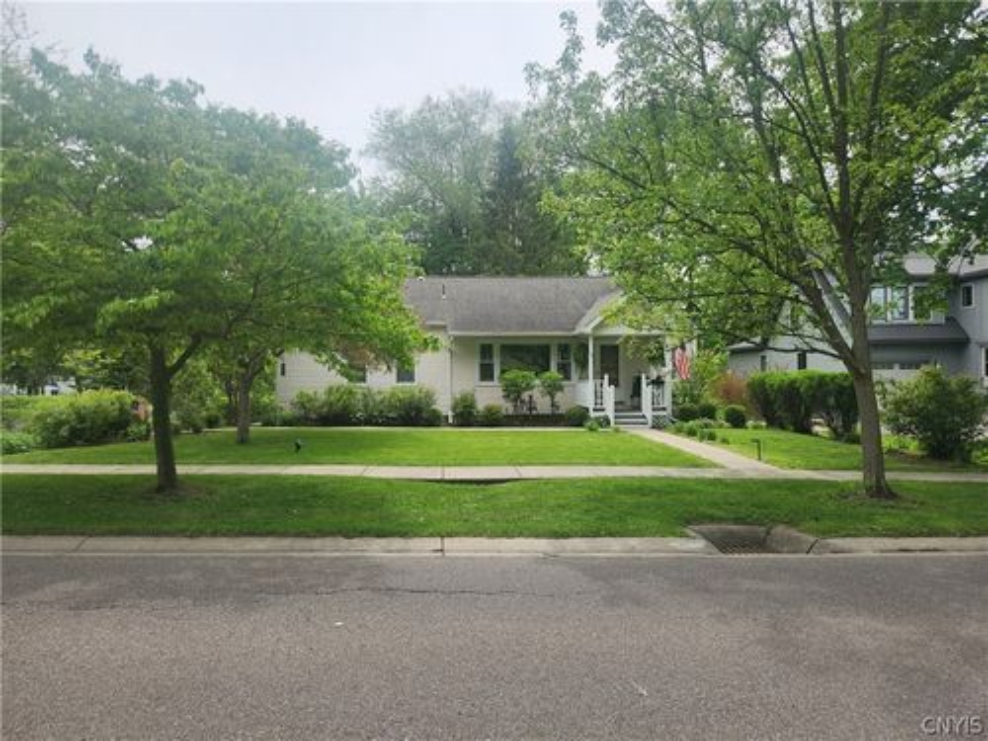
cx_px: 494
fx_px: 656
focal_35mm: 23
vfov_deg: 58.9
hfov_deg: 73.9
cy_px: 370
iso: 20
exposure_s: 1/1399
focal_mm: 5.4
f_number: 1.8
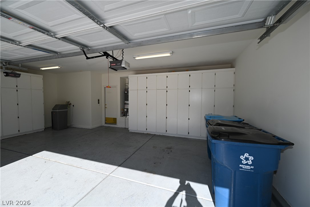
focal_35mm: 14
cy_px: 104
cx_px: 155
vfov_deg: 81.2
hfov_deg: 104.3
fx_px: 121
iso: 125
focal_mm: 14
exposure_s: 1/125
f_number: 5.6
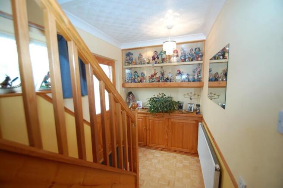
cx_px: 142
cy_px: 94
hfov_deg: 100.4
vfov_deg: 77.2
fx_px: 118
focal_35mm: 15
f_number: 3.5
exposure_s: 1/50
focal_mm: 10
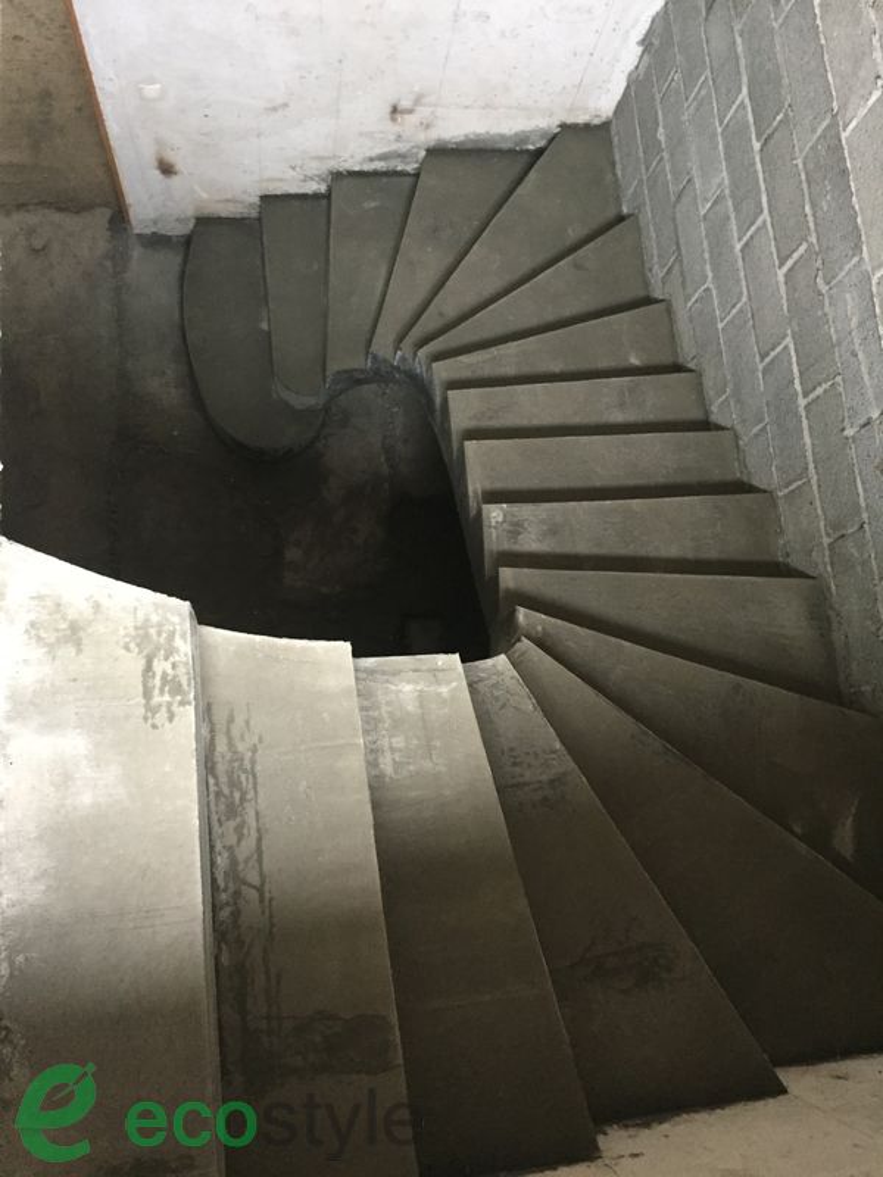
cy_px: 588
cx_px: 442
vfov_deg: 61.7
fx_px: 986
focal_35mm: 29
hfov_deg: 48.2
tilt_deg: -72.9
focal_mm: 4.15
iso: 250
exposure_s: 1/15
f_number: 2.2
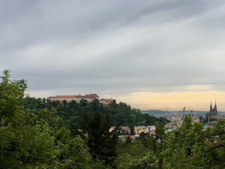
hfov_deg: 53.9
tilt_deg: +6.9
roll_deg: +0.3
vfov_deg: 41.7
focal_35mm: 34
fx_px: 221
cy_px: 79
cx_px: 119
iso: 25
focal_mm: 4.15
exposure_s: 1/761
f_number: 2.2
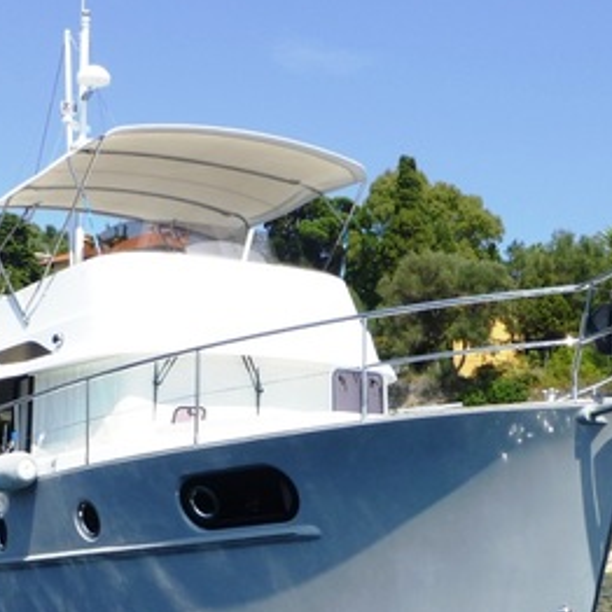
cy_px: 439
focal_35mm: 72
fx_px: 1440
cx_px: 214
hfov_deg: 23.9
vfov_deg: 23.8
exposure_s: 1/800
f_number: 3.9
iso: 100
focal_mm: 6.9
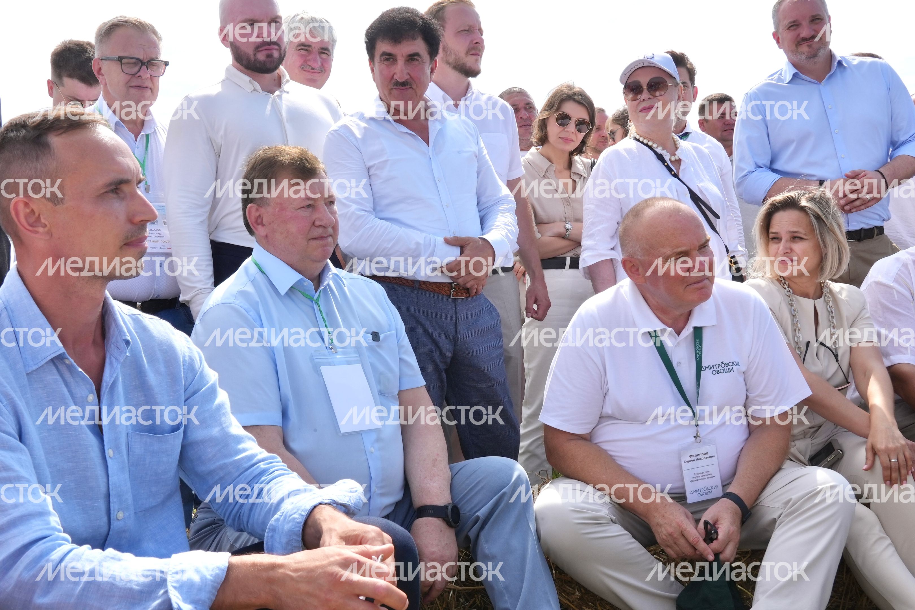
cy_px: 305
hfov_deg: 53.1
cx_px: 458
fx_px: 915
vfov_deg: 36.9
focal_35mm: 36
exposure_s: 1/200
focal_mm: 24
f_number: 14
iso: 250
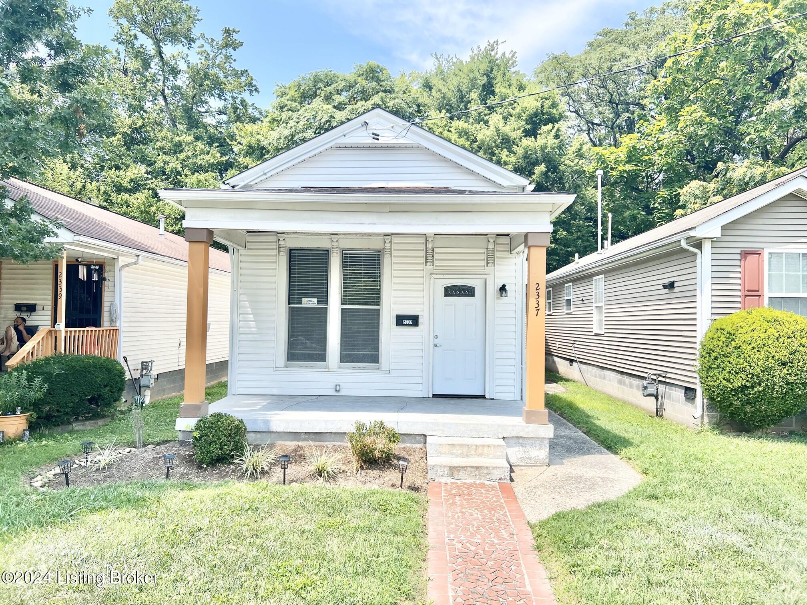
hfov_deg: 67.3
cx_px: 404
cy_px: 302
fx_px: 606
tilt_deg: +1.0
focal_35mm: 26
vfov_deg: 53.1
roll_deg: -0.3
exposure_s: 1/2008
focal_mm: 5.7
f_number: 1.5
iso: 50
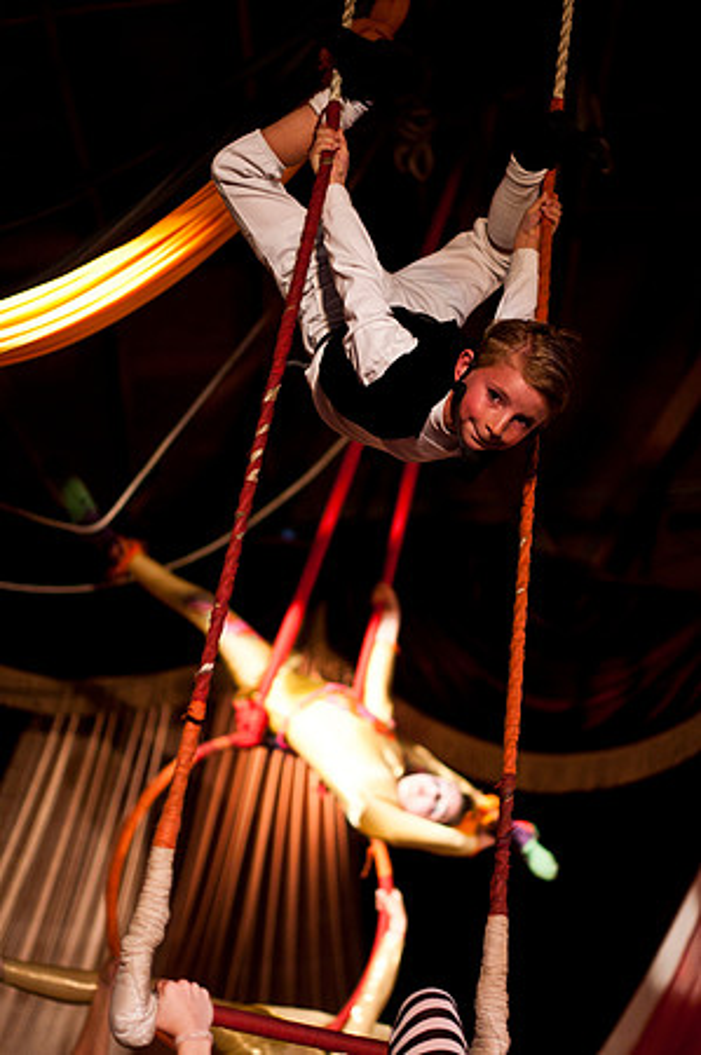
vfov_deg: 27.0
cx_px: 350
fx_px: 2196
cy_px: 528
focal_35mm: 75
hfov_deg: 18.1
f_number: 1.4
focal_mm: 50
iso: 800
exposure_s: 1/250
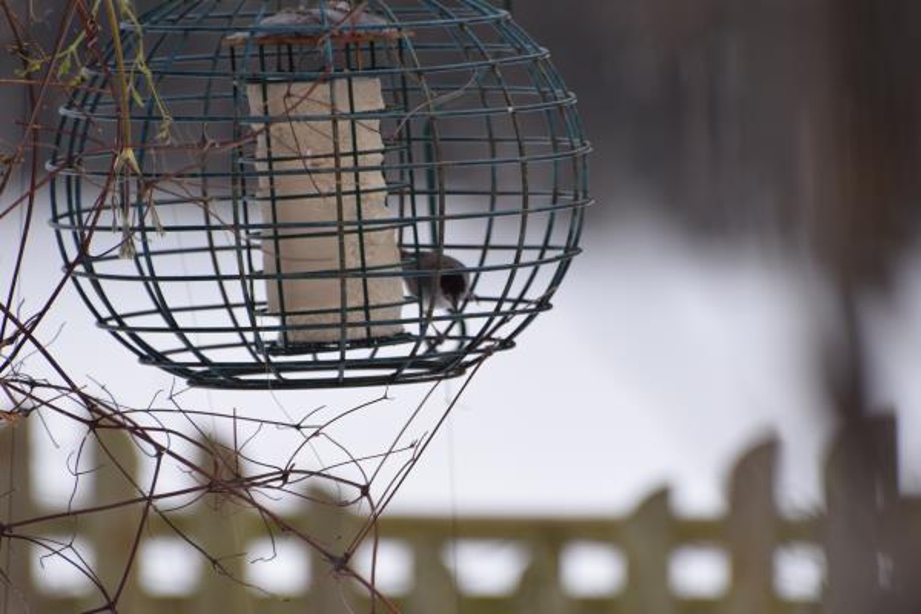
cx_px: 460
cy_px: 307
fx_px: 11512
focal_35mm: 450
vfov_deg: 3.1
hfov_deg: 4.6
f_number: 6.3
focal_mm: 300
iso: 200
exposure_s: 1/640
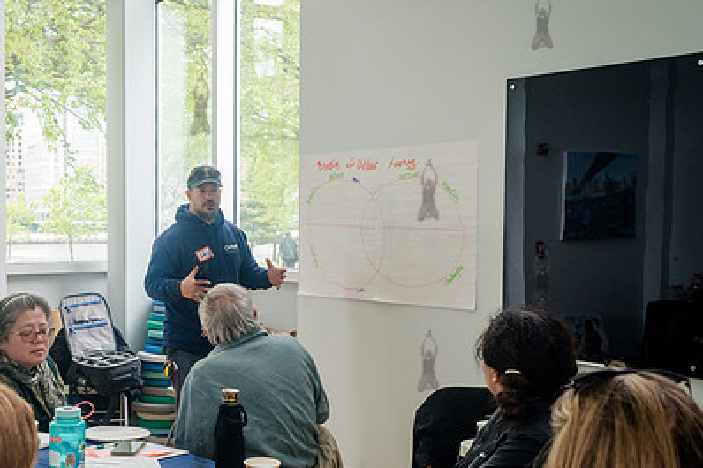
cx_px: 200
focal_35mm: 53
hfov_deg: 36.9
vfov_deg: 25.5
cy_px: 275
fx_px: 1034
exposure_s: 1/200
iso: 1250
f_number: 5.6
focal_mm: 35
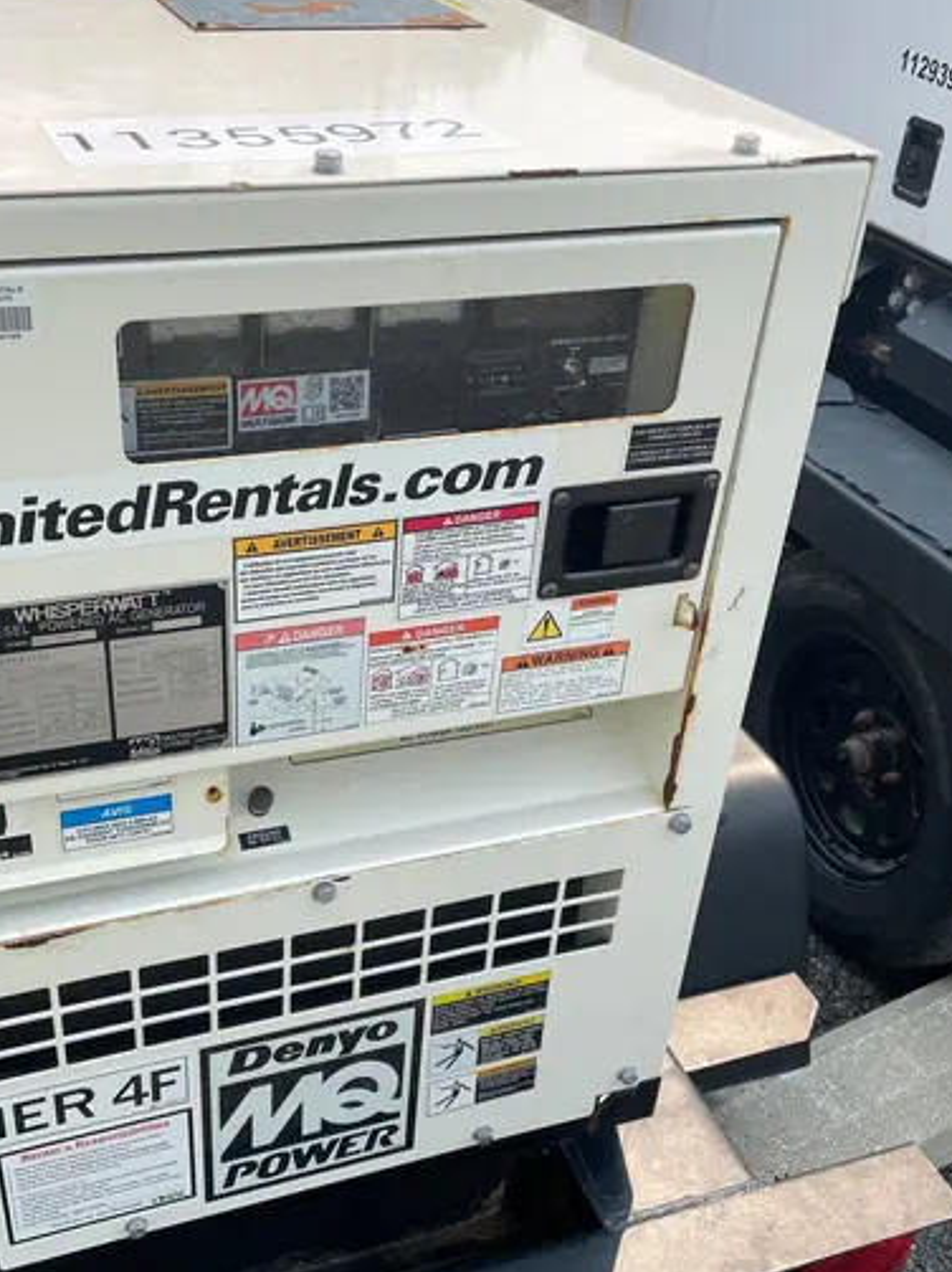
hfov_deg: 37.6
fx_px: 1395
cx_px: 387
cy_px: 749
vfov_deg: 48.8
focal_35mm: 38
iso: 32
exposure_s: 1/2564
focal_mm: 4.2
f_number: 1.6
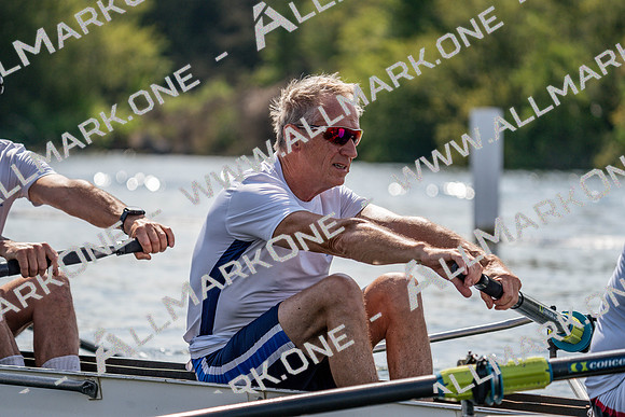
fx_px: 4341
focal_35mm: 250
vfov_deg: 5.5
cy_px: 208
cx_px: 312
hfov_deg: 8.2
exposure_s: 1/1600
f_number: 5.6
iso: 200
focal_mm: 250
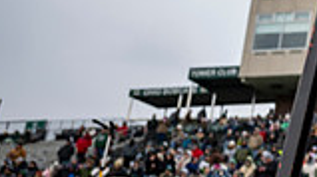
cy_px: -59
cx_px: 534
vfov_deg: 12.7
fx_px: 772
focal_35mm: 92
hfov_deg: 19.0
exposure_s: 1/500
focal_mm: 24
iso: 100
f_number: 2.8
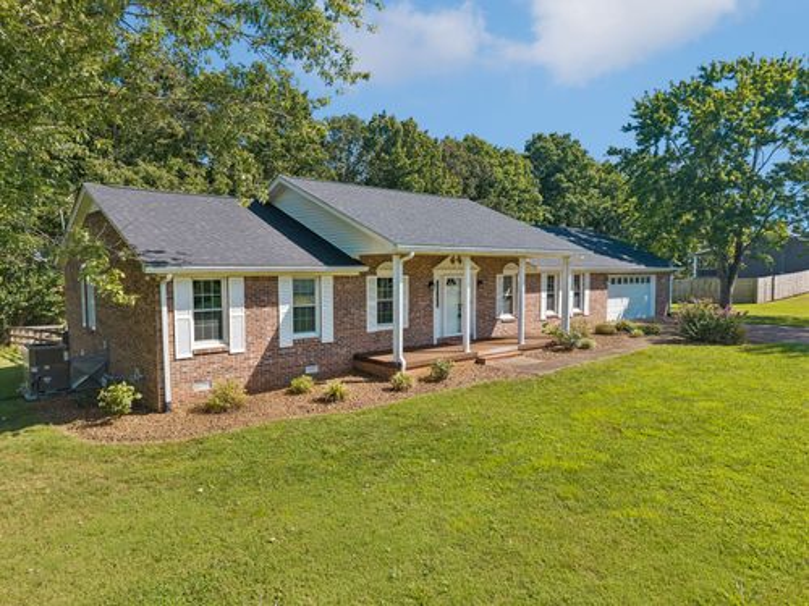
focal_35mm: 24
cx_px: 404
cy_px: 303
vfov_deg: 56.8
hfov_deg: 71.6
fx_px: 561
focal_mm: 8.7
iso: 150
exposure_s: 1/2000
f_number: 1.8
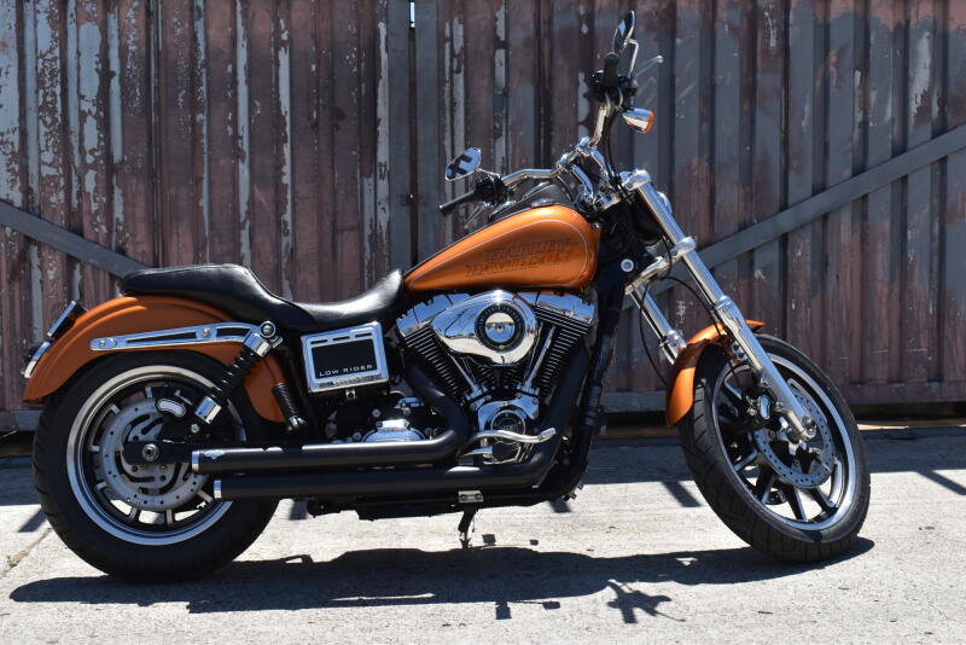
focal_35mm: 52
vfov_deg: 25.8
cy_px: 322
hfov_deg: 37.8
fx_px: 1409
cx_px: 483
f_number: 8
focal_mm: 35
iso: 100
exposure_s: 1/250
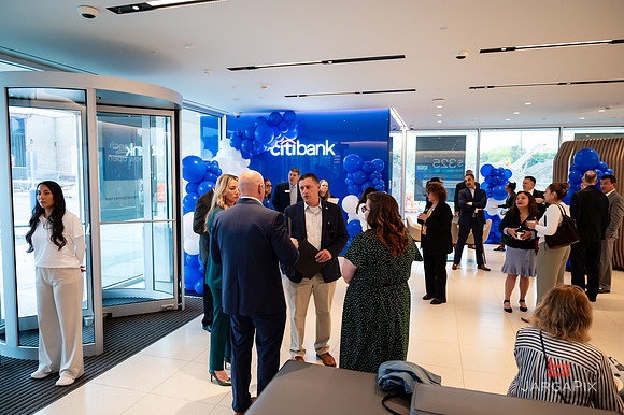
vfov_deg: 51.1
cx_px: 312
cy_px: 208
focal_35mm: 25
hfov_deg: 71.4
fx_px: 434
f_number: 3.2
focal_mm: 25
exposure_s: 1/200
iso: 640
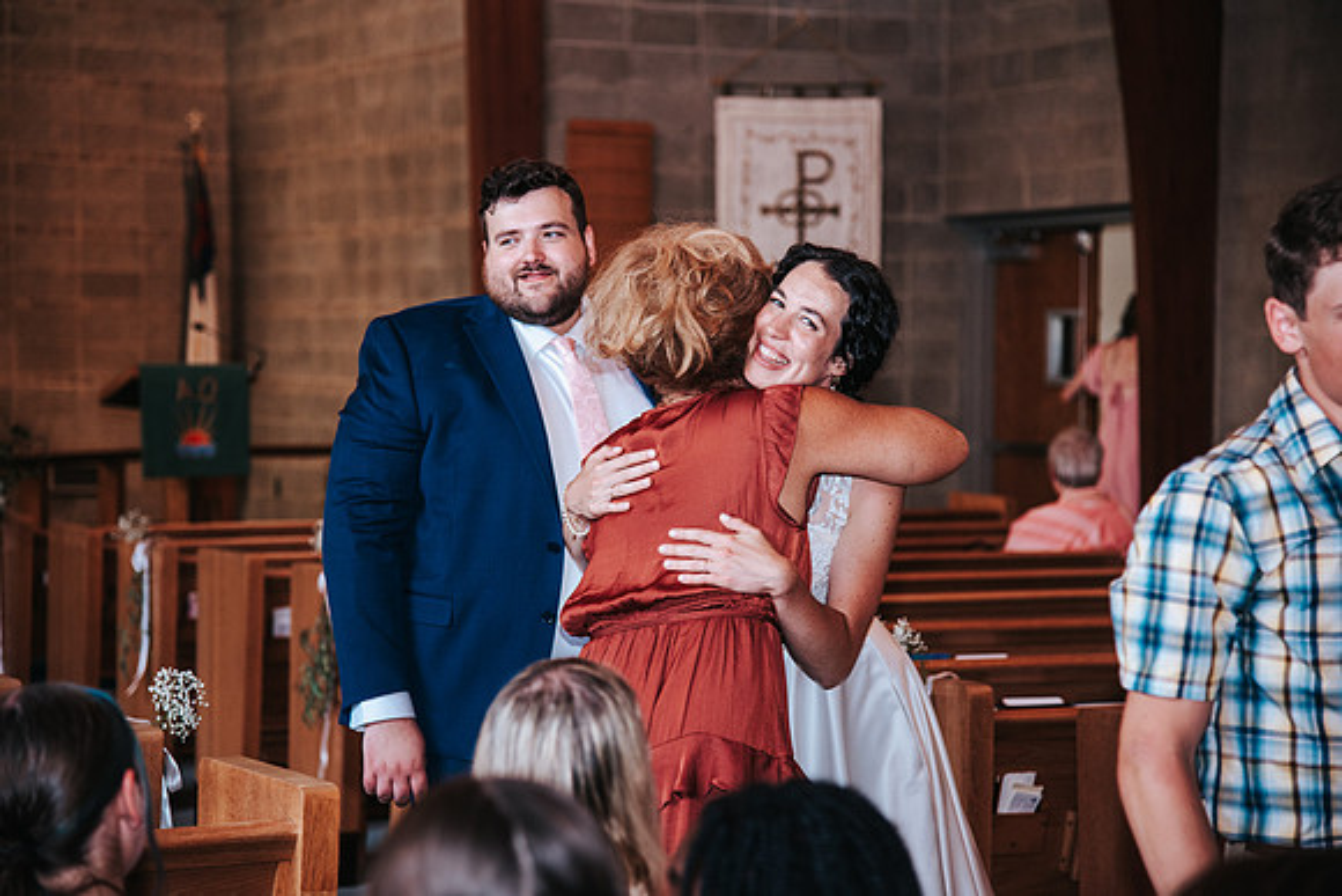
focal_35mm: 92
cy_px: 448
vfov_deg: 14.9
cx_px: 671
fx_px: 3430
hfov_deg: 22.1
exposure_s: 1/200
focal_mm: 92
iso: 1000
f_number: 4
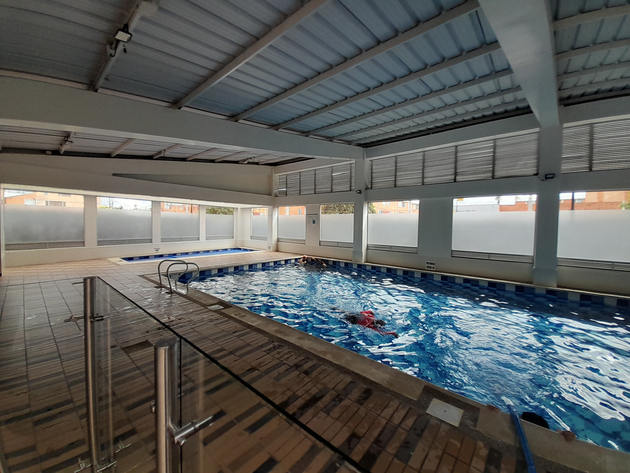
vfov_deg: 89.9
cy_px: 236
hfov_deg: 106.2
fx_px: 237
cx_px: 315
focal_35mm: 13
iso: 40
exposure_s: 1/177
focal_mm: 1.13
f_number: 2.2
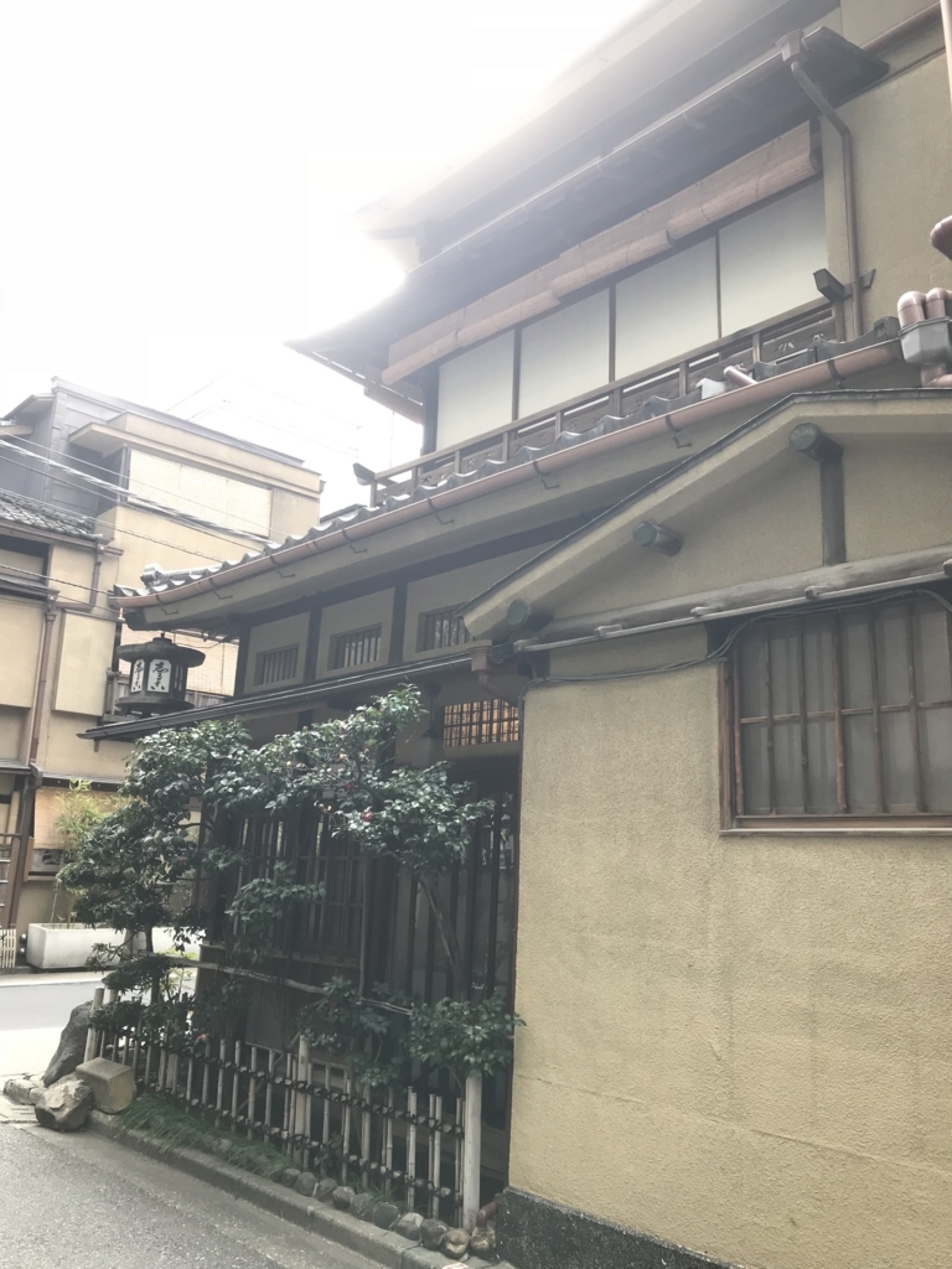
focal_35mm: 28
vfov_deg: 63.4
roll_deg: -2.9
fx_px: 1027
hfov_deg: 49.7
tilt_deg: +14.4
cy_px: 634
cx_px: 476
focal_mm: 3.99
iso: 25
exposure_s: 1/120
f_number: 1.8
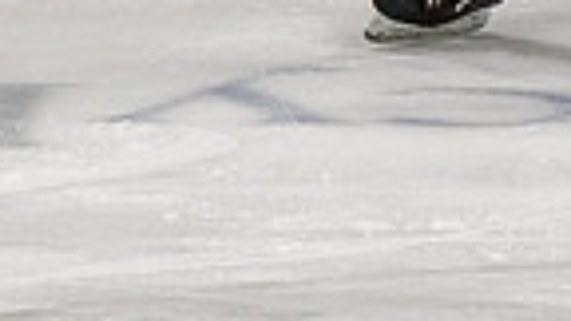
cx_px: -416
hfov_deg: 2.7
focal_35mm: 792
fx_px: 11991
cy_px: -425
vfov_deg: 1.5
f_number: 3.2
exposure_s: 1/800
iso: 1600
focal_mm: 92
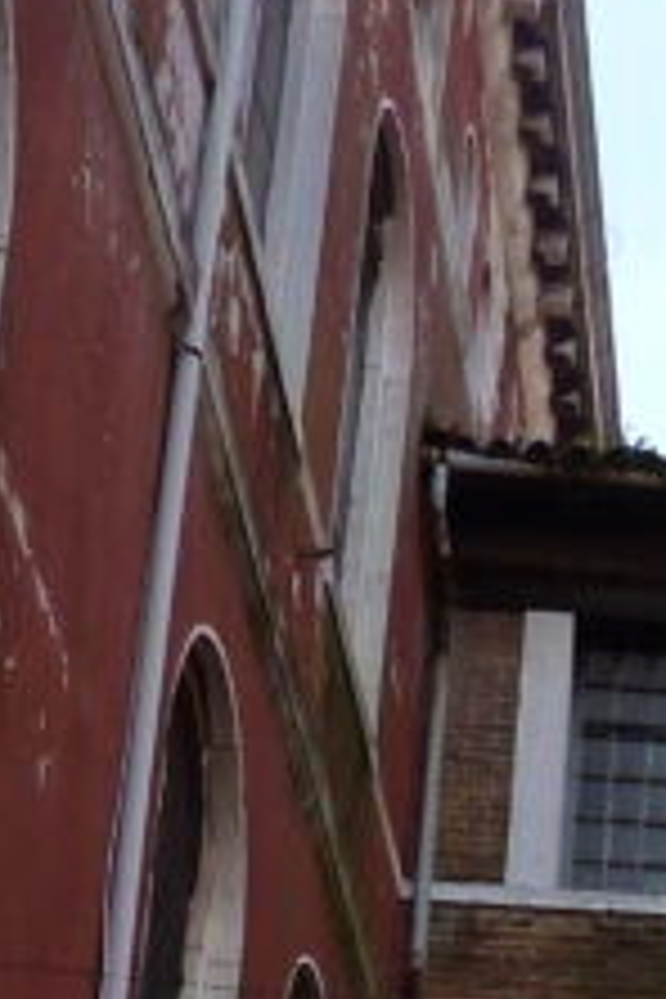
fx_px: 3330
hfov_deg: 10.2
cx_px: 1508
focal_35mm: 120
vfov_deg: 15.9
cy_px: 1413
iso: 80
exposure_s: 1/250
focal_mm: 4.1
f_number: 4
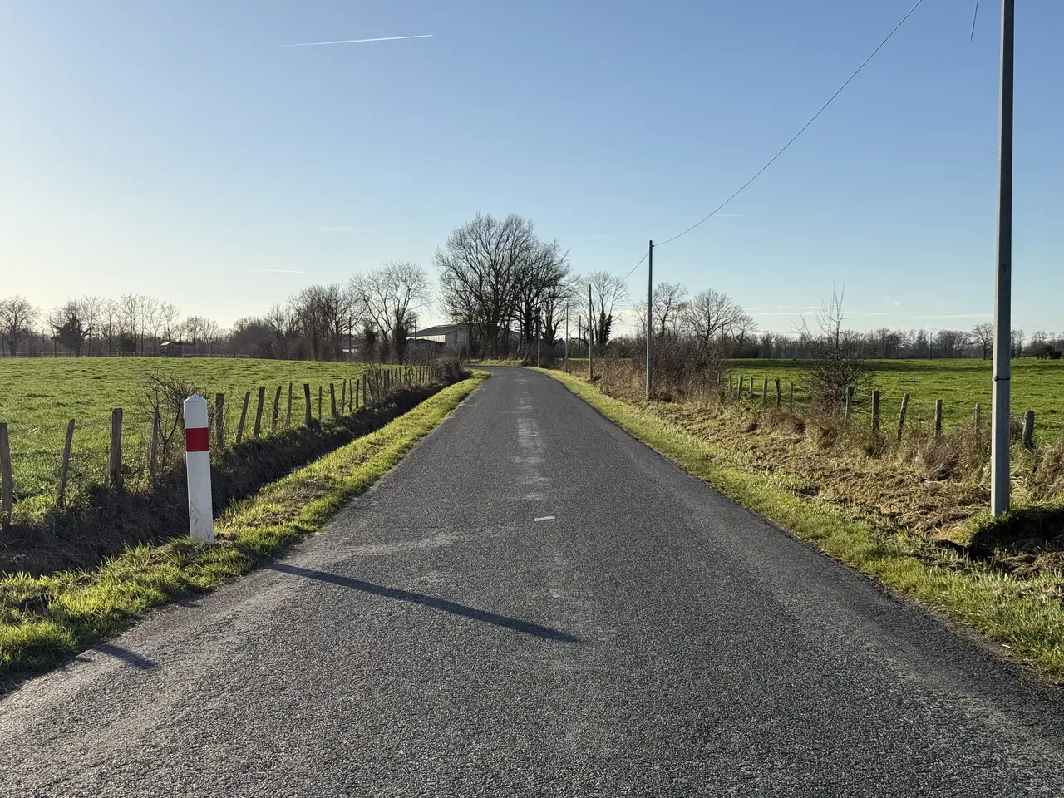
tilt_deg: -0.8
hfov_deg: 39.7
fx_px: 1475
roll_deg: +0.4
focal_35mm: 48
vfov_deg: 30.3
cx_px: 532
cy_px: 399
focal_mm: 6.76
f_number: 1.78
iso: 64
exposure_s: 1/6024
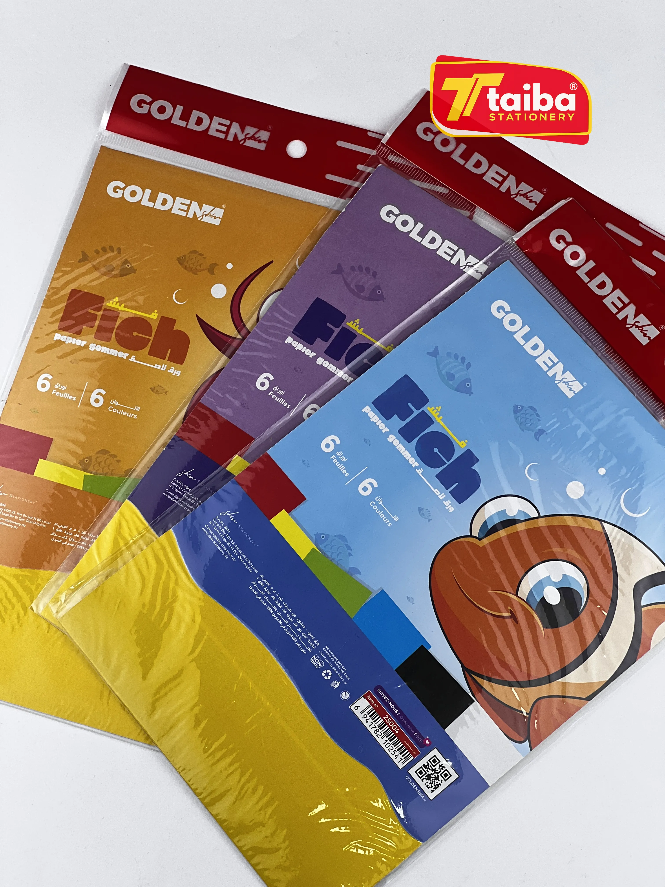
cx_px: 332
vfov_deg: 25.3
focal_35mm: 77
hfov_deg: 19.1
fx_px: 1972
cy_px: 444
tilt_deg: -73.9
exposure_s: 1/218
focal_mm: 9
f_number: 2.8
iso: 32
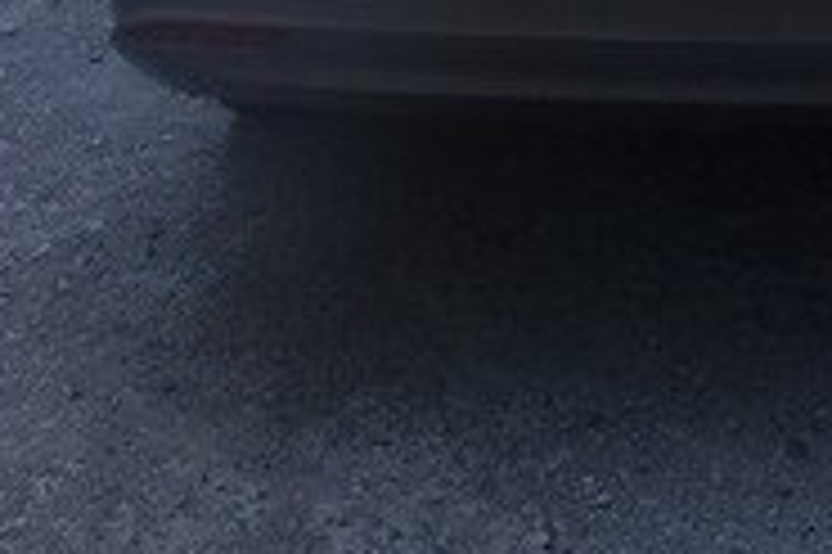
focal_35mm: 81
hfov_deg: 24.5
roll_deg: -0.2
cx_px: 706
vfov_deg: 15.3
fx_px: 1870
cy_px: -329
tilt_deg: -10.7
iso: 25
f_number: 2.2
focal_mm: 4.15
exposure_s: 1/635
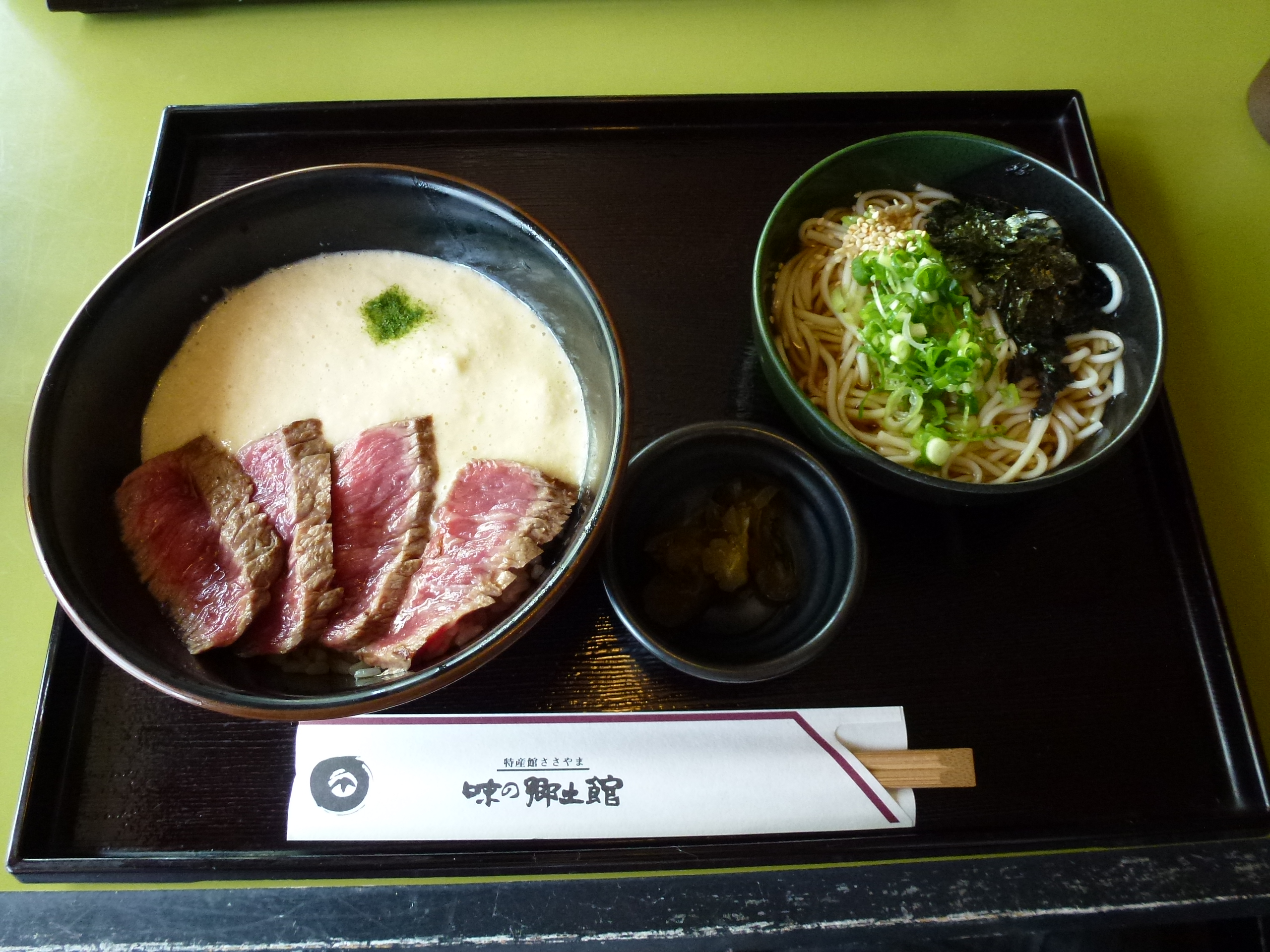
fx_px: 881
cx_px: 635
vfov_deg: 56.8
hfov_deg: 71.6
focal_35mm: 24
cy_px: 476
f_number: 3.3
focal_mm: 4.3
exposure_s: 1/60
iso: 400
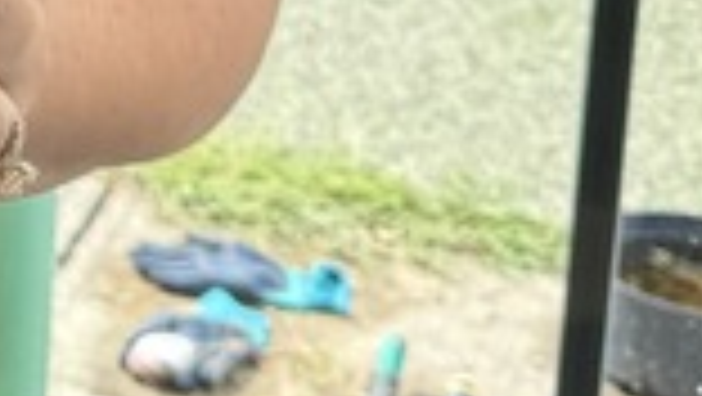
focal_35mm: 172
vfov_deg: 6.6
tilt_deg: -11.9
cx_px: -819
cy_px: -621
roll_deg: +0.0
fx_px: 3204
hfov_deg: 11.1
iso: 80
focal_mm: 6.76
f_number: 1.78
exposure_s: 1/170
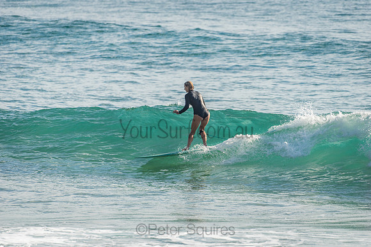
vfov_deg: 2.8
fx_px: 5154
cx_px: 186
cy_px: 124
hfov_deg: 4.1
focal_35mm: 500
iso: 180
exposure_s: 1/2000
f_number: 5.6
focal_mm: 500
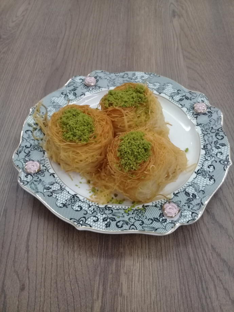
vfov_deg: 58.4
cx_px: 117
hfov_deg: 45.4
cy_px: 156
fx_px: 279
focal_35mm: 31
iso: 250
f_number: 2.2
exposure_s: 1/17
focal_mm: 3.3
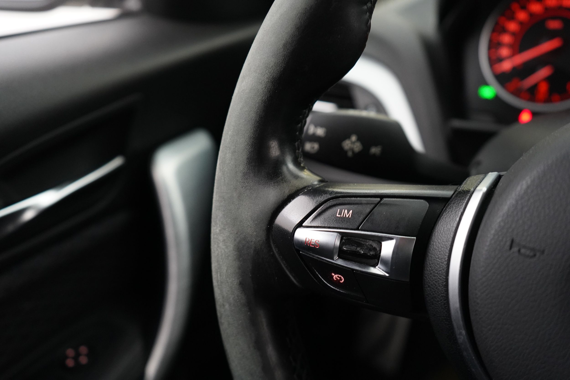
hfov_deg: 61.9
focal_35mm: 30
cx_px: 285
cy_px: 190
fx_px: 475
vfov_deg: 43.6
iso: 4000
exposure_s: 1/60
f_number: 3.5
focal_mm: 30
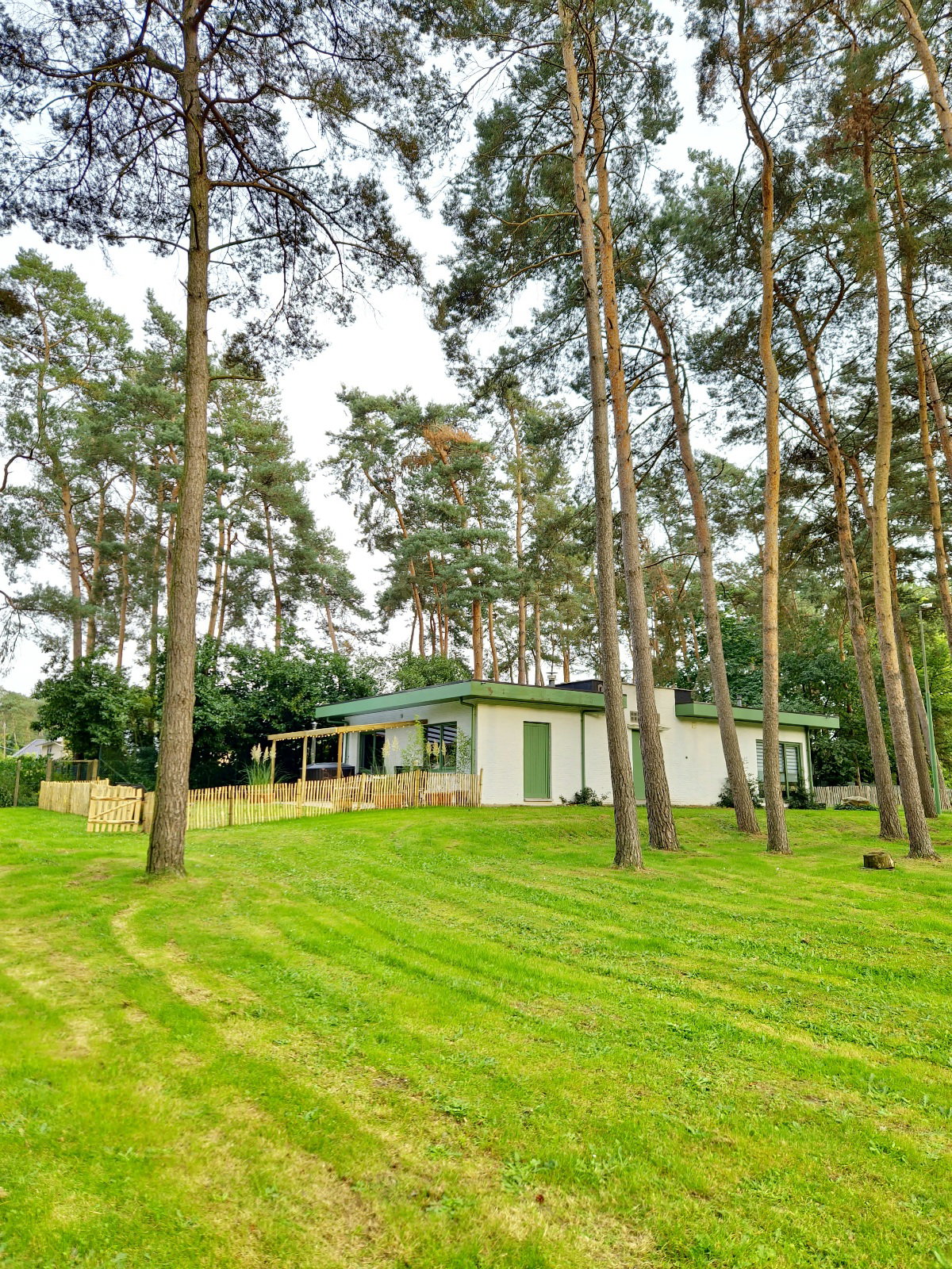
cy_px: 634
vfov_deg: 73.9
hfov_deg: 58.9
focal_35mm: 23
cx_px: 476
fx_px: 843
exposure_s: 1/125
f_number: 1.8
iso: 125
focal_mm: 5.4
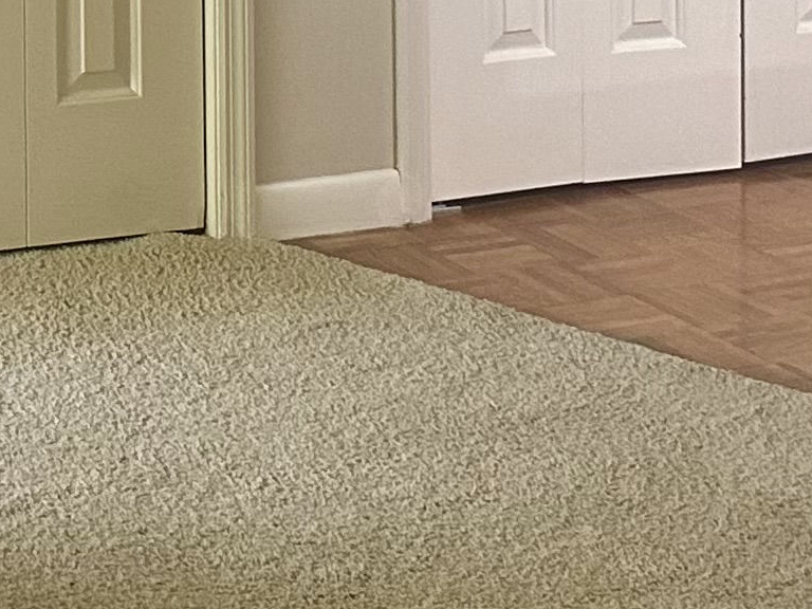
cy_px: -610
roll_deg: +0.9
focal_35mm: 126
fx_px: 2956
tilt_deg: -0.4
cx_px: -277
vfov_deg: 10.8
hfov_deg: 14.9
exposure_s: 1/60
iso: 320
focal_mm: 6.86
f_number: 1.78
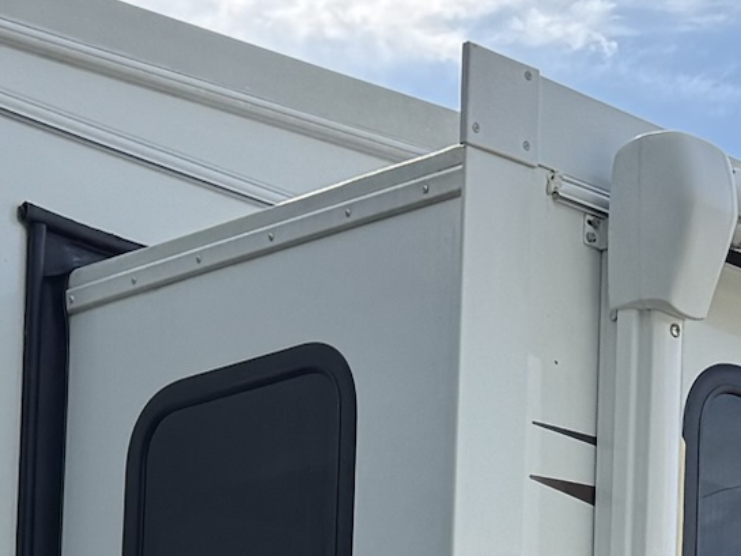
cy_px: 1001
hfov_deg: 14.9
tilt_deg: +6.5
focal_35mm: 132
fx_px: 2826
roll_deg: -3.0
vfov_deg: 10.6
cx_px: 397
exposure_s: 1/2710
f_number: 1.78
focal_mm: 6.76
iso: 80
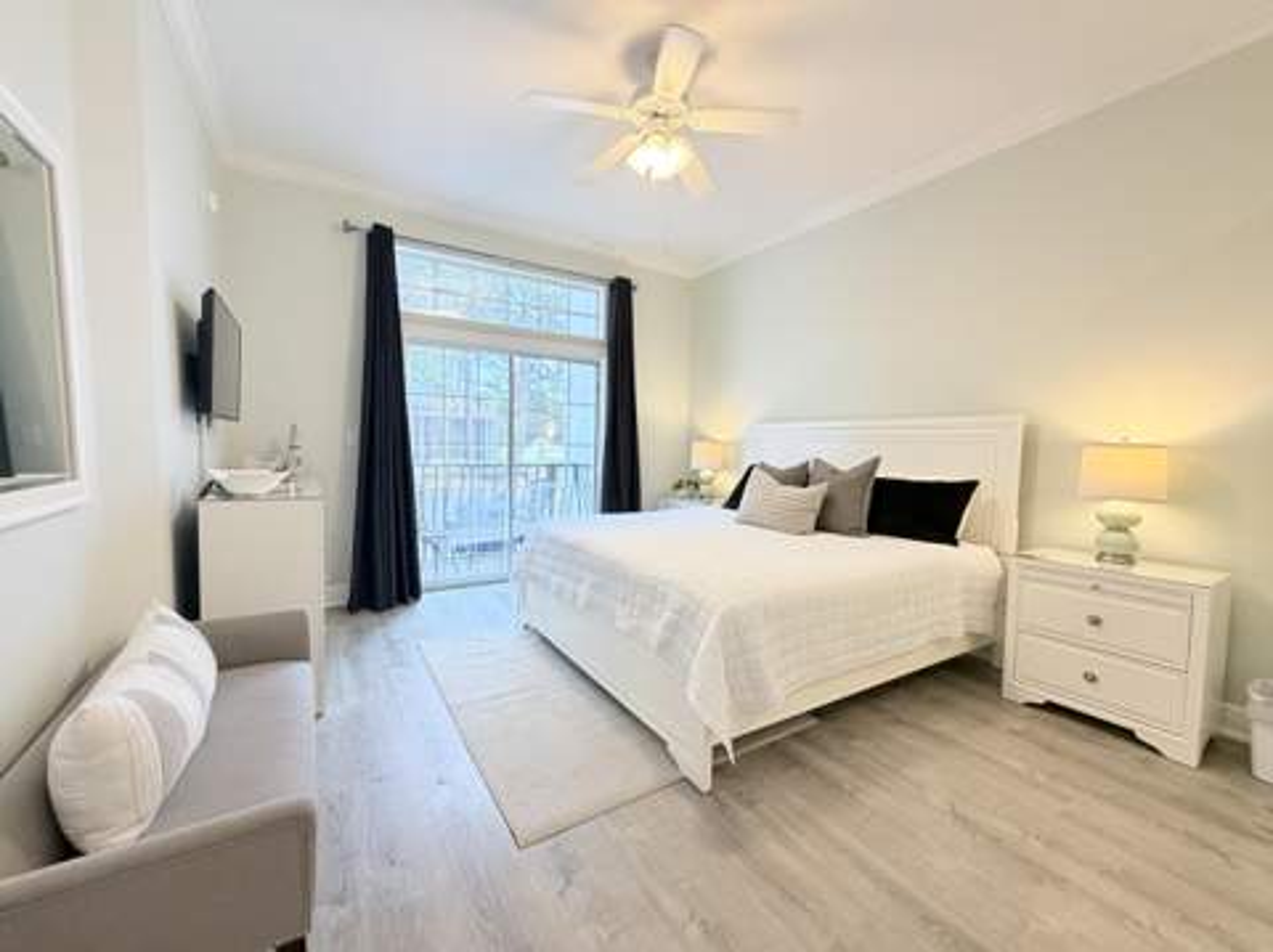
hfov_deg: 102.1
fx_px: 514
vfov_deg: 85.6
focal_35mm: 14
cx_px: 636
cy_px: 476
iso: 320
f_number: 2.2
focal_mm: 2.22
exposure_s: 1/120
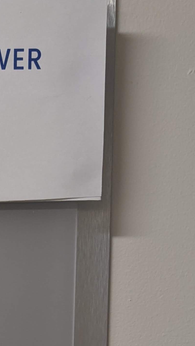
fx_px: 763
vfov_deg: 23.0
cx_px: -98
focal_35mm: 83
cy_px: 437
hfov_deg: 13.7
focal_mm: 4.38
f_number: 1.73
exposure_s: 1/30
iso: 60
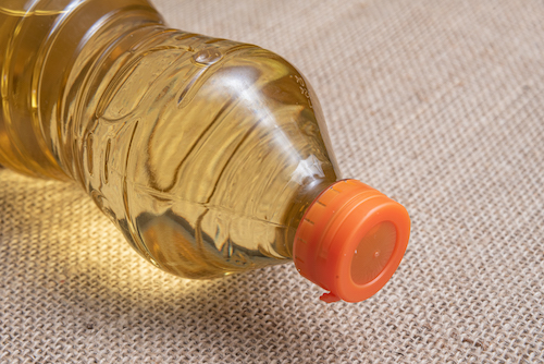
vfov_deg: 16.1
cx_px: 272
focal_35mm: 85
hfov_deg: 23.9
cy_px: 182
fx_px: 1285
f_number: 11
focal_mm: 85
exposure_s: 1/80
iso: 800
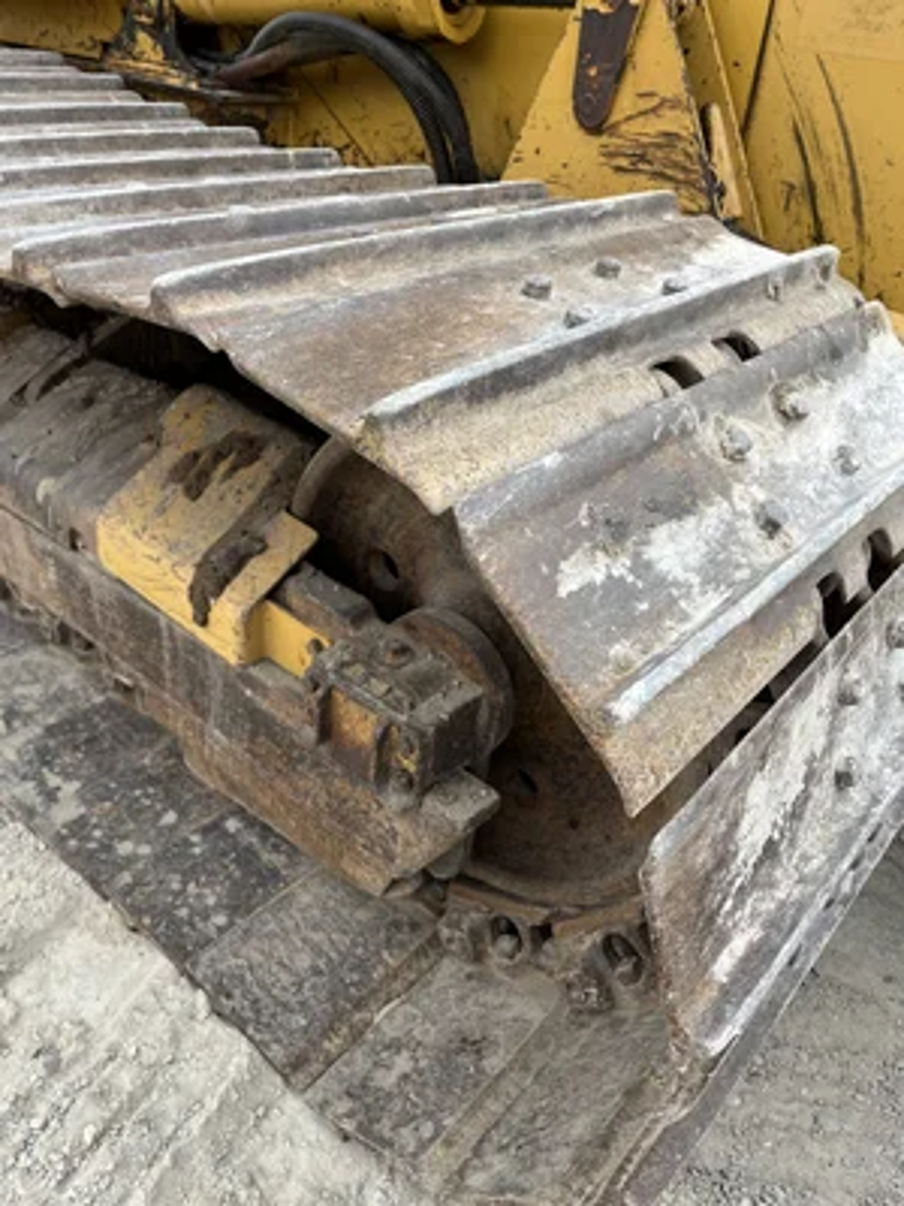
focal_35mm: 26
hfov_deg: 53.1
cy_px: 603
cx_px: 452
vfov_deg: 67.3
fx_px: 905
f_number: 1.6
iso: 40
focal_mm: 5.1
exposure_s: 1/209
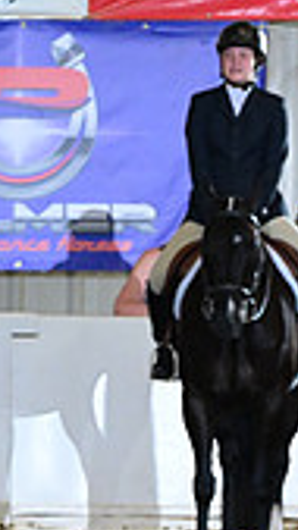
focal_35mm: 719
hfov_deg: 1.7
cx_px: -602
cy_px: 403
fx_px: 10105
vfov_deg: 3.0
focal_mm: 200
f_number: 7.1
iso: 5000
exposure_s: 1/200
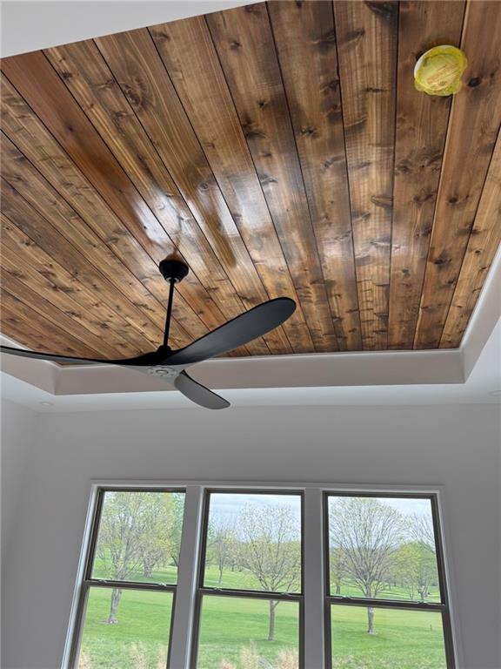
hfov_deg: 56.8
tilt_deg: +22.5
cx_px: 250
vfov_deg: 71.6
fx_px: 463
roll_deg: -2.4
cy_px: 334
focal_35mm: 24
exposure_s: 1/488
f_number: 1.78
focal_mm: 6.76
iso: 80
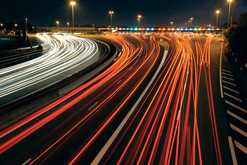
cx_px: 124
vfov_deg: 31.9
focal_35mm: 42
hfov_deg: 46.4
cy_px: 82
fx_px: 288
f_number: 16
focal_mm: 42
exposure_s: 20
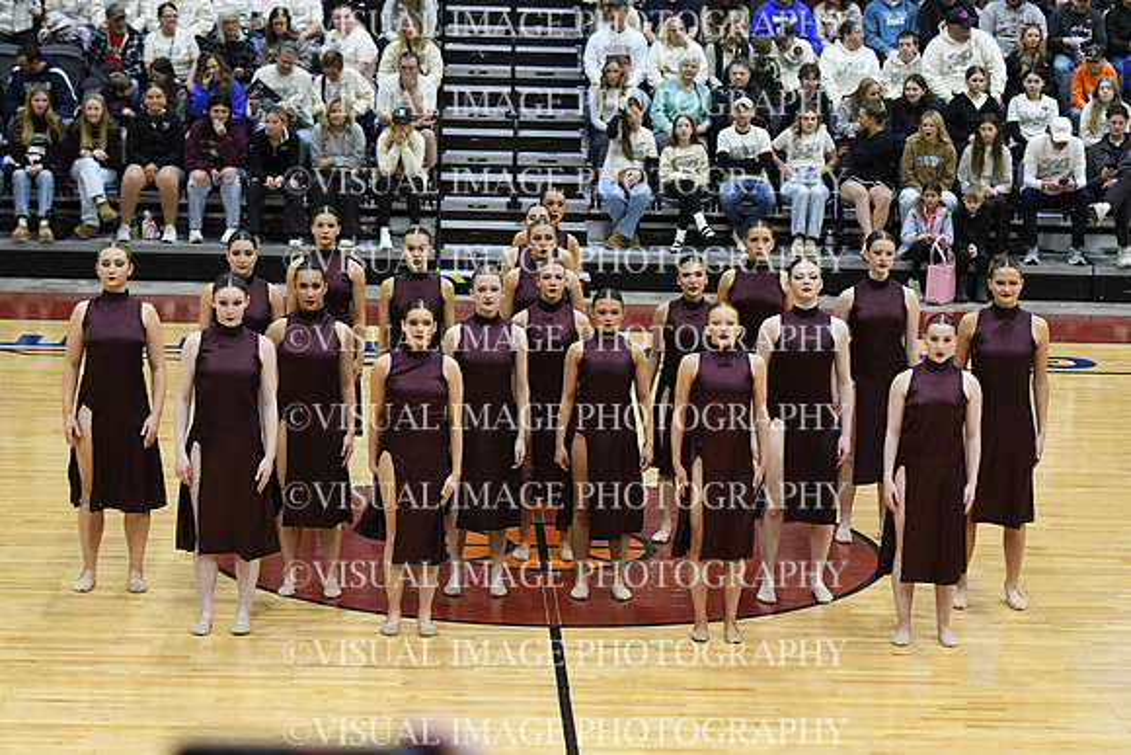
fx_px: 3299
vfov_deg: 13.0
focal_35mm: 105
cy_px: 378
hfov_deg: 19.5
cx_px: 566
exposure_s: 1/400
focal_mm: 70
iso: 4000
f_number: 3.5
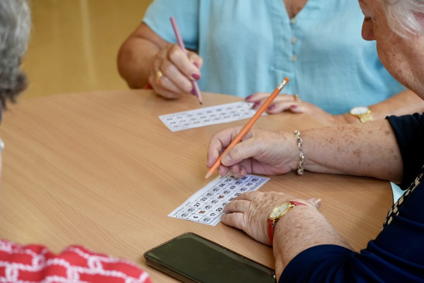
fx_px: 1184
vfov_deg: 13.6
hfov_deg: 20.3
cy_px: 142
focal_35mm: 100
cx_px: 212
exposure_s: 1/160
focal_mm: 67
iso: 1250
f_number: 5.6
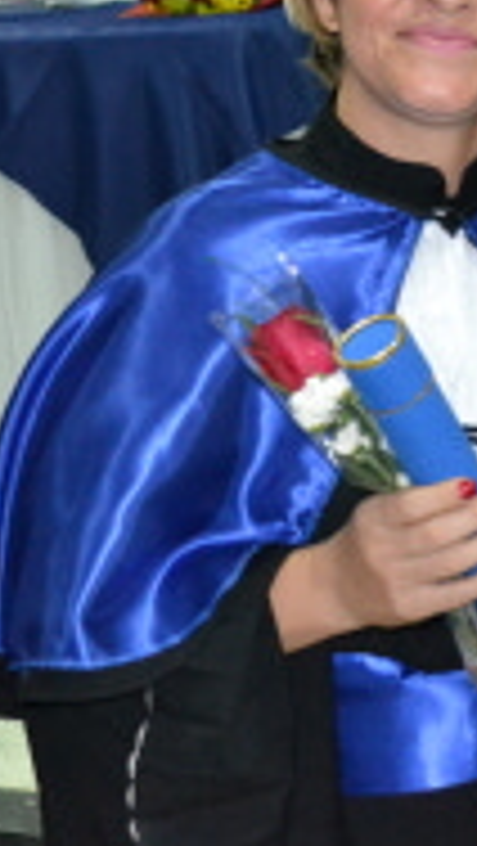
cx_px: 585
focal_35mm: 100
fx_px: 2245
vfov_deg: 21.1
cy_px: 160
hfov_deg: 11.9
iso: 3200
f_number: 4
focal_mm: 24
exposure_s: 1/60
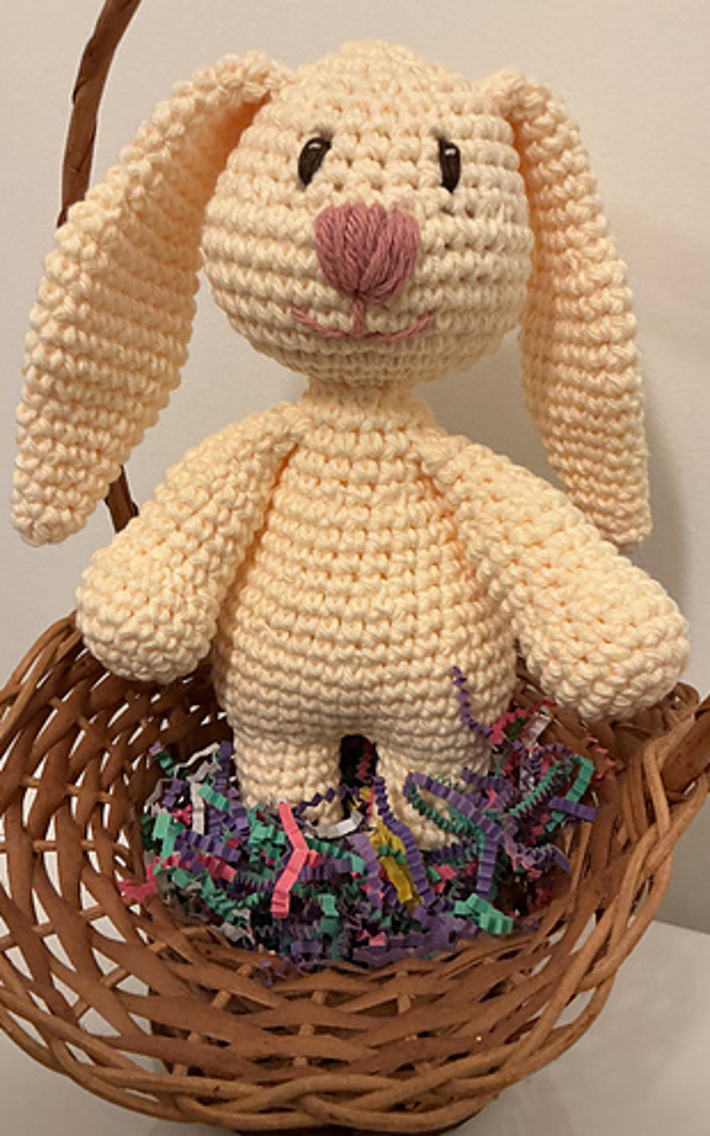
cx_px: 361
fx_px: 960
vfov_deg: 61.2
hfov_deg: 40.6
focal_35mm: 31
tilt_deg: -24.2
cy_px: 570
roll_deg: -3.0
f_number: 1.8
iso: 125
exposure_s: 1/60
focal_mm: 3
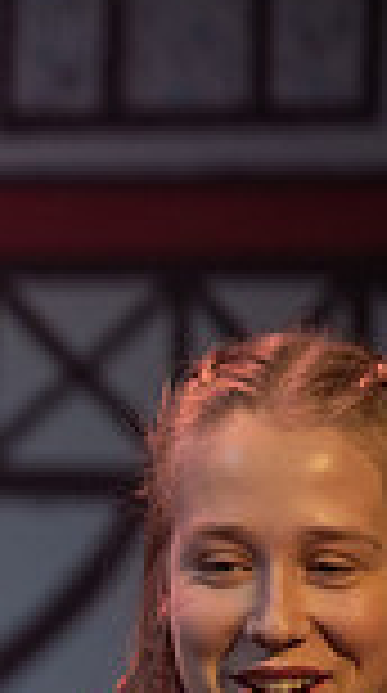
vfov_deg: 3.0
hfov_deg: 1.7
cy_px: 729
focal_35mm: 711
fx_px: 13042
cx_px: -747
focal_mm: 180
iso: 1000
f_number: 2.8
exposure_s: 1/250
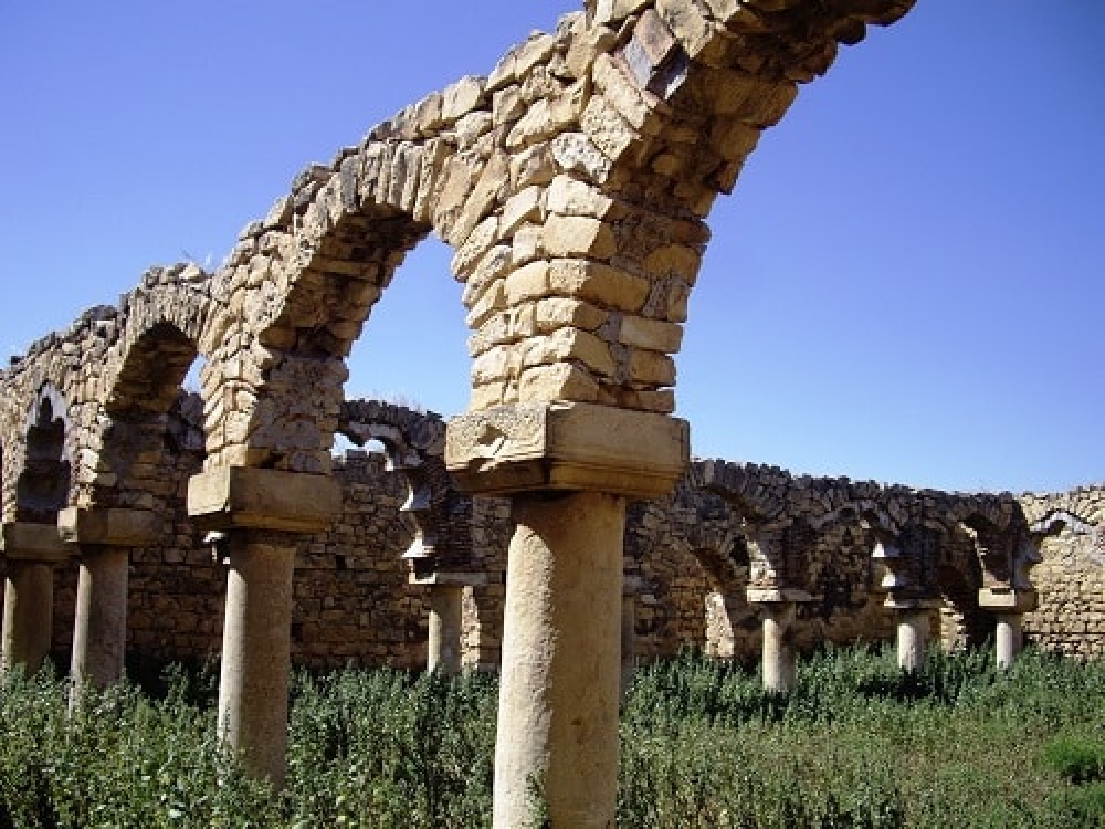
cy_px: 414
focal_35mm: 38
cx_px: 552
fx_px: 1213
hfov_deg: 49.0
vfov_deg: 37.7
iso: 50
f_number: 5.6
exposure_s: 1/250
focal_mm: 7.9
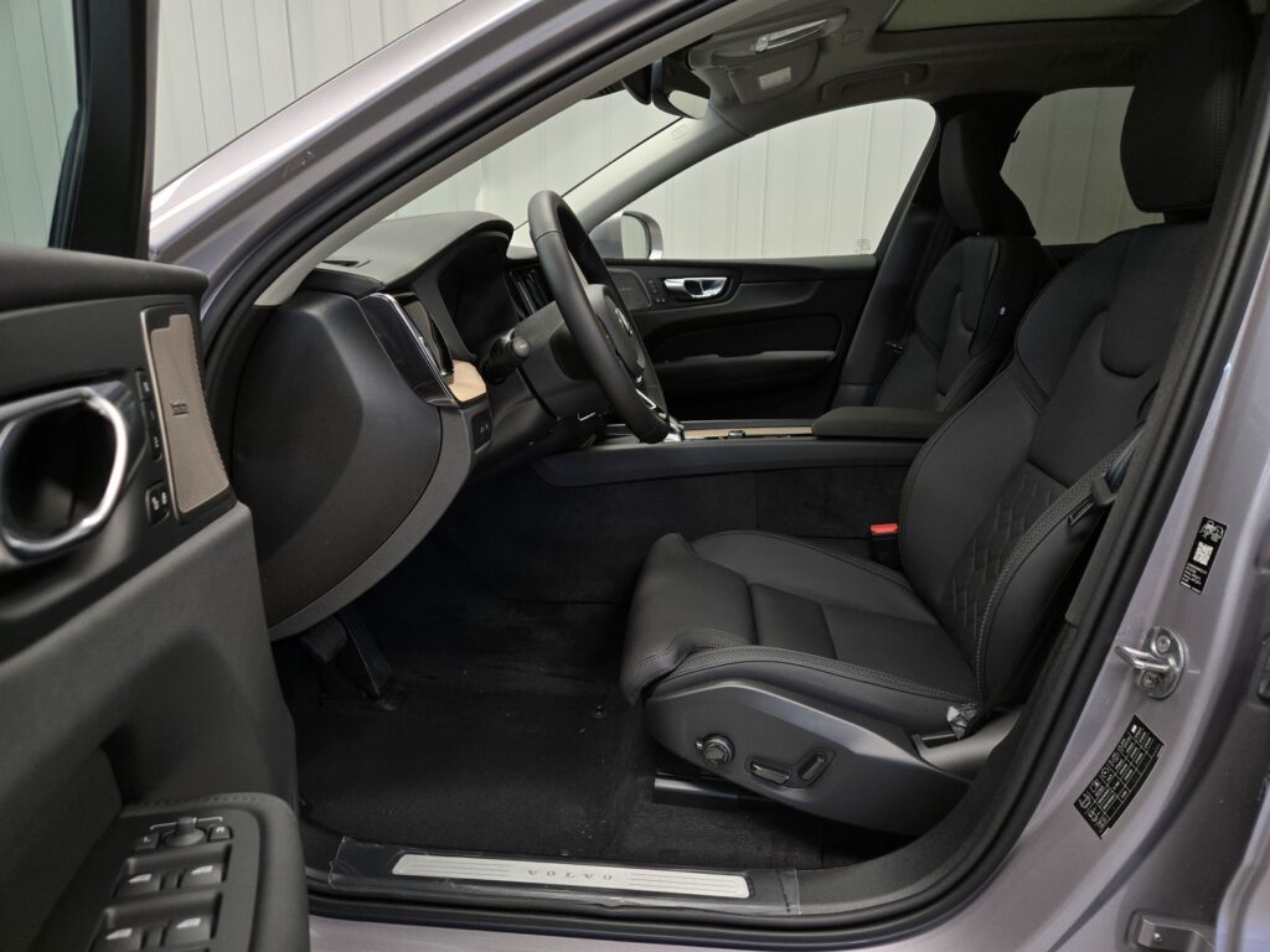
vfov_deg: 58.9
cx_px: 635
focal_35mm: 23
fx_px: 844
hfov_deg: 73.9
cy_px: 476
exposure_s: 1/100
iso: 250
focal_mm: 5.4
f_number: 1.8
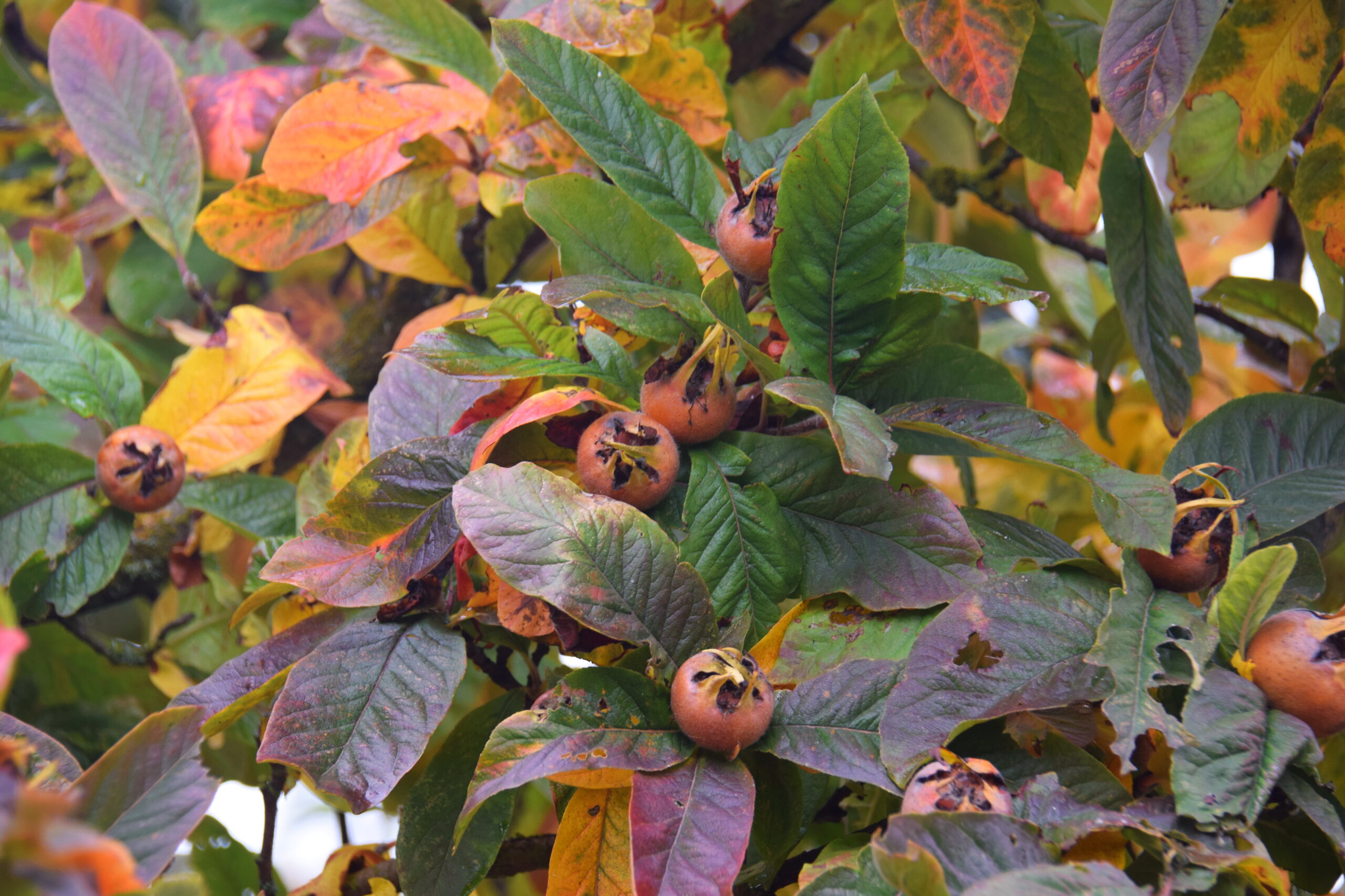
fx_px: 9807
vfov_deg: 5.2
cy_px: 448
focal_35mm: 262
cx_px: 672
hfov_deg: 7.8
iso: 400
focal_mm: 175
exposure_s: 1/125
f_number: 5.6
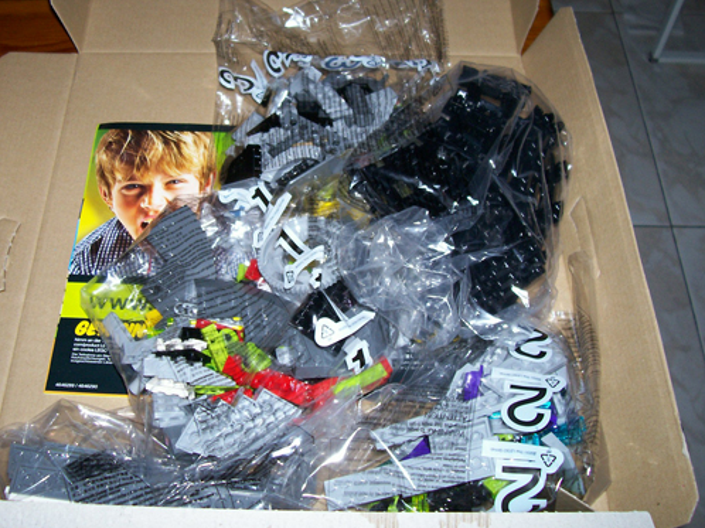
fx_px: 835
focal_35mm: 41
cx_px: 306
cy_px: 221
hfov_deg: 45.7
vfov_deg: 35.0
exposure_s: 1/64
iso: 80
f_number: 2.7
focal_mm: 5.6
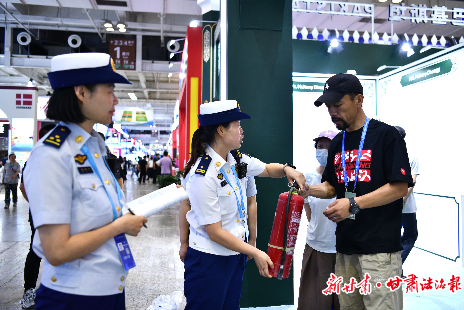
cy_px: 154
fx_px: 425
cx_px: 233
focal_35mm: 33
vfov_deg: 40.0
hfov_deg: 57.2
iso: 720
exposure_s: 1/250
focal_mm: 32
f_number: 2.8
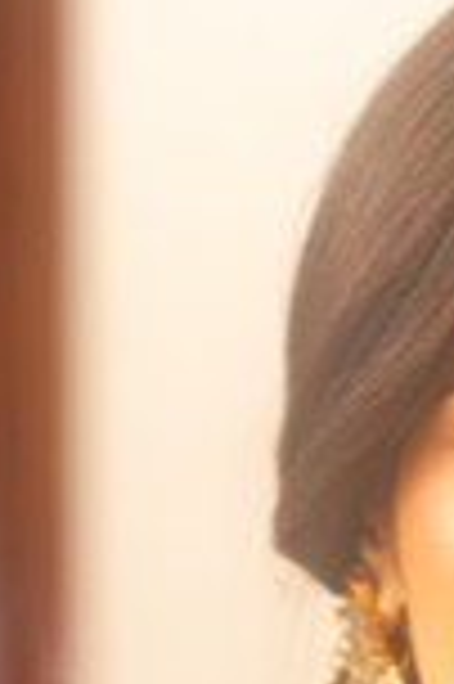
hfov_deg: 5.8
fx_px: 4398
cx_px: 694
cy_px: 914
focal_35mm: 232
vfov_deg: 8.7
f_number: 1.8
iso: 400
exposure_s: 1/10
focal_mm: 55
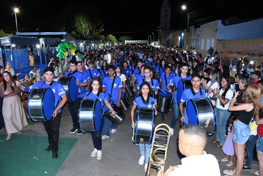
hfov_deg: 67.4
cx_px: 132
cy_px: 88
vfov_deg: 47.9
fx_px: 197
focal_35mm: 27
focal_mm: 18
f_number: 5
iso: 8000
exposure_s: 1/250
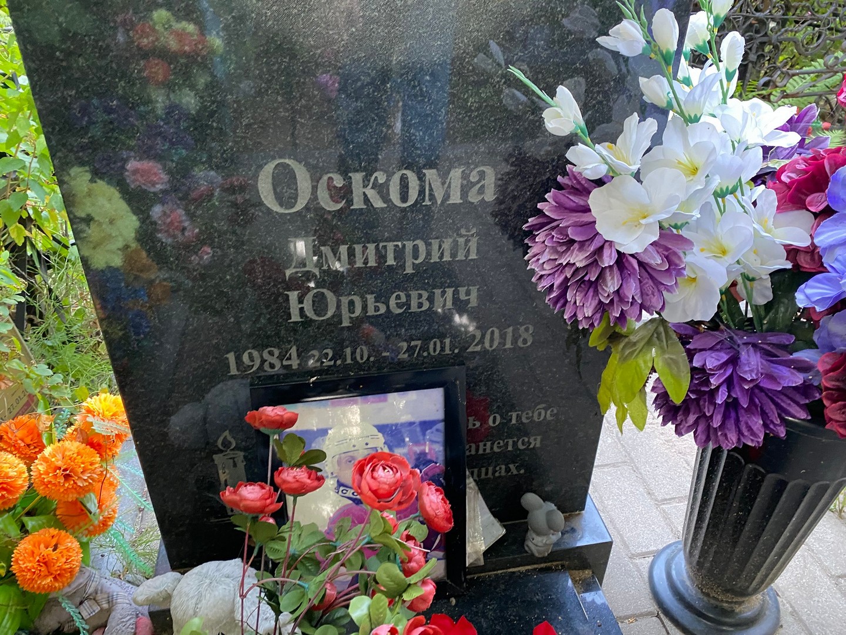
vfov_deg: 53.1
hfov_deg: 67.3
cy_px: 318
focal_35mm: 26
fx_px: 635
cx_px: 423
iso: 250
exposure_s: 1/60
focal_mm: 4.25
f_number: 1.8
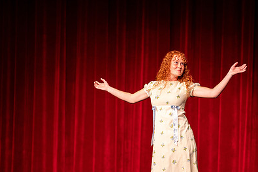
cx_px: 172
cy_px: 122
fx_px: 1104
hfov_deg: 13.3
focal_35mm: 154
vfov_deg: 8.9
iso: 1600
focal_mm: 105
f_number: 1.4
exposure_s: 1/1250
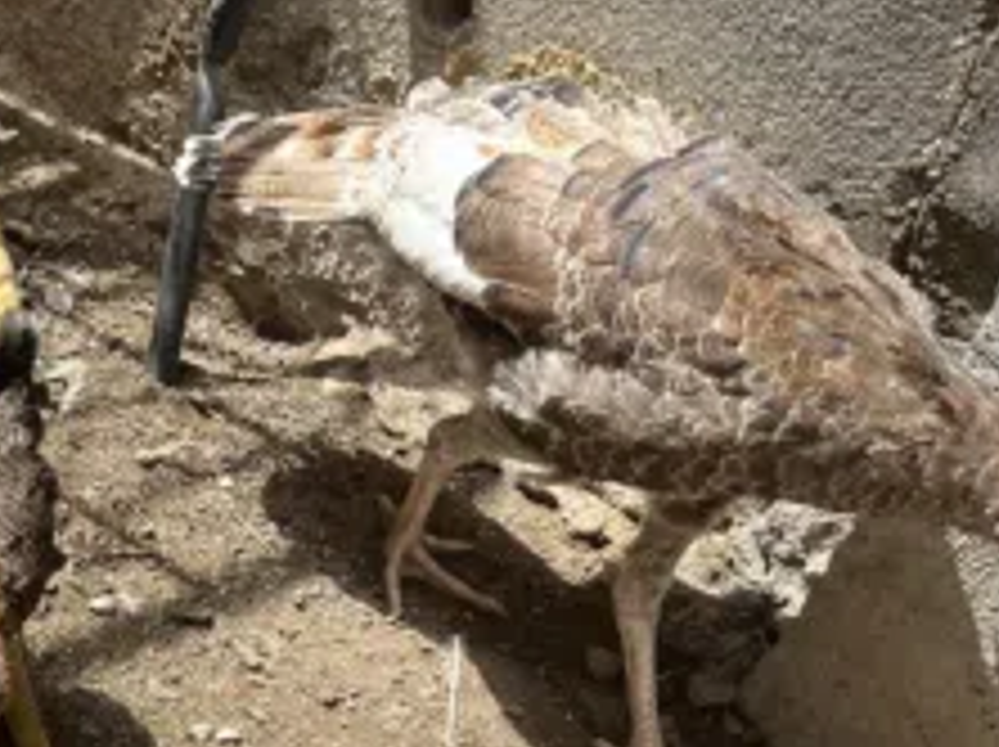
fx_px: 2162
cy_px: 734
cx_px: -392
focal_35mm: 75
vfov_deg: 19.1
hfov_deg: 22.5
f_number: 1.6
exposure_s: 1/871
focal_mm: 5.1
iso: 50
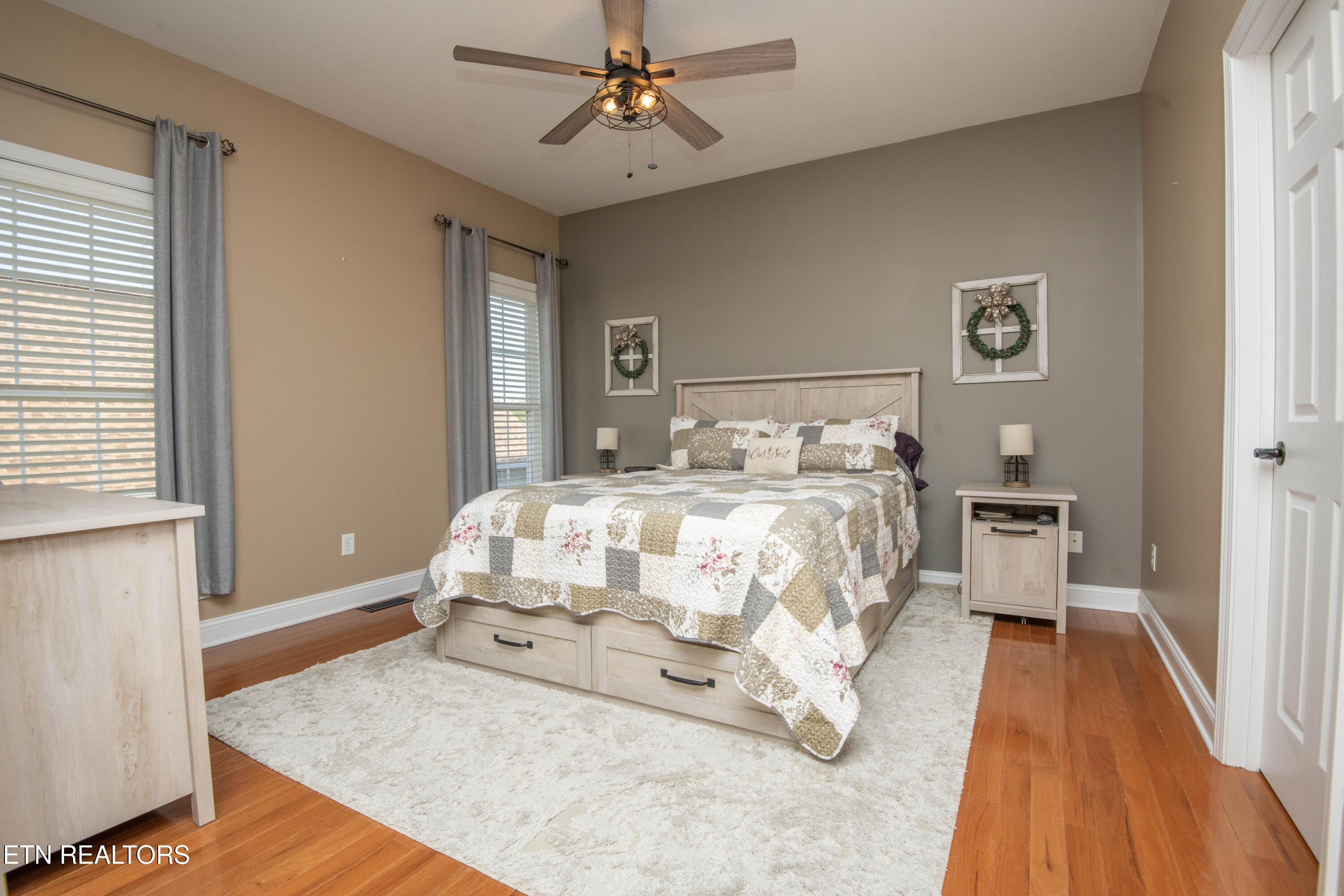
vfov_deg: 73.7
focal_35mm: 16
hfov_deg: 96.7
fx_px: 597
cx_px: 672
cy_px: 448
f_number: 10
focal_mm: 16
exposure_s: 1/160
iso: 500
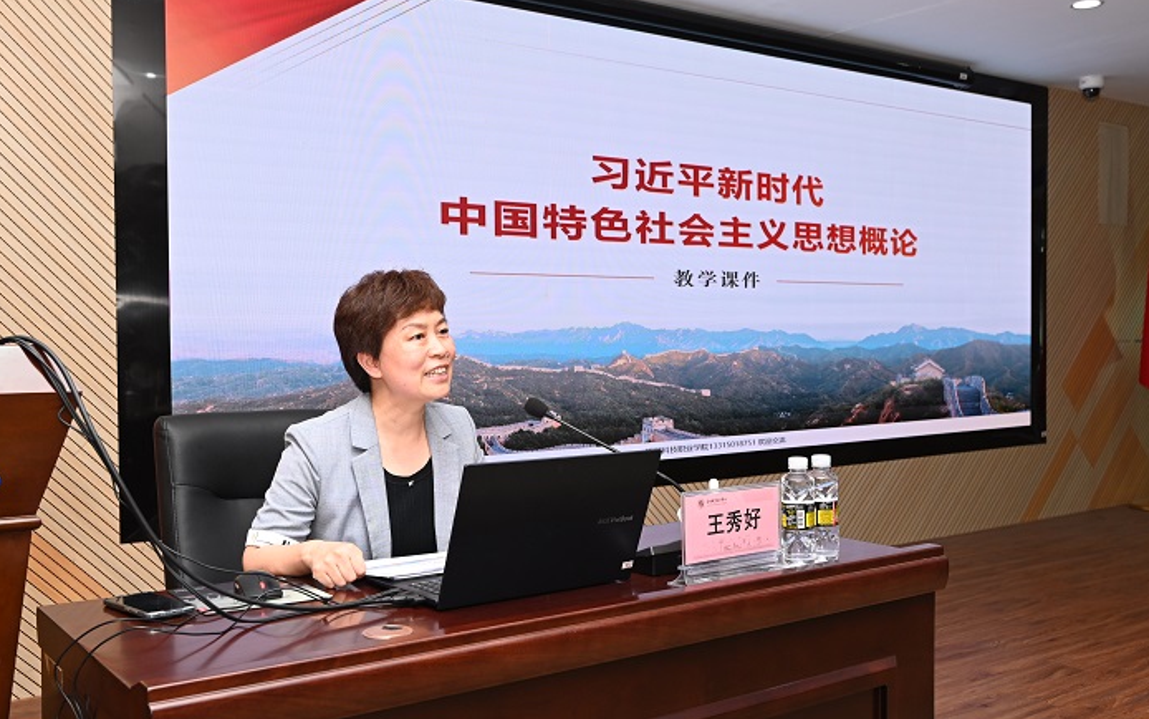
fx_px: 1159
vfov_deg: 34.4
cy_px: 364
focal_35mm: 37
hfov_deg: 52.7
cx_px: 574
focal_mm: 24
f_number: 5
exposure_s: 1/125
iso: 320
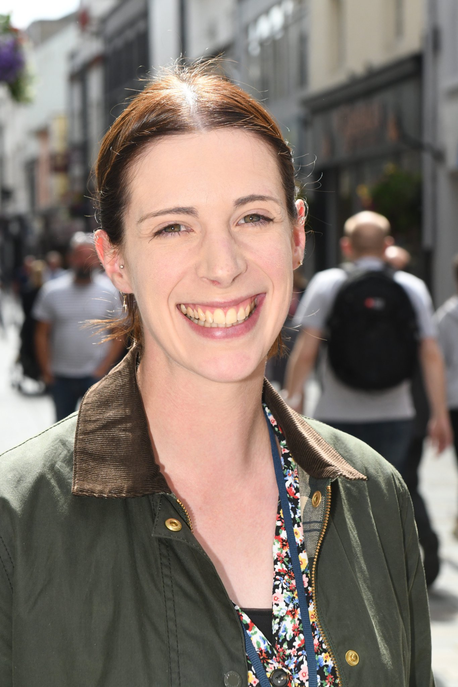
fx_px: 1775
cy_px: 344
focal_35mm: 93
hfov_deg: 14.7
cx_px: 229
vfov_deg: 21.9
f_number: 5.6
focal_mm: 62
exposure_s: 1/1250
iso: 1000
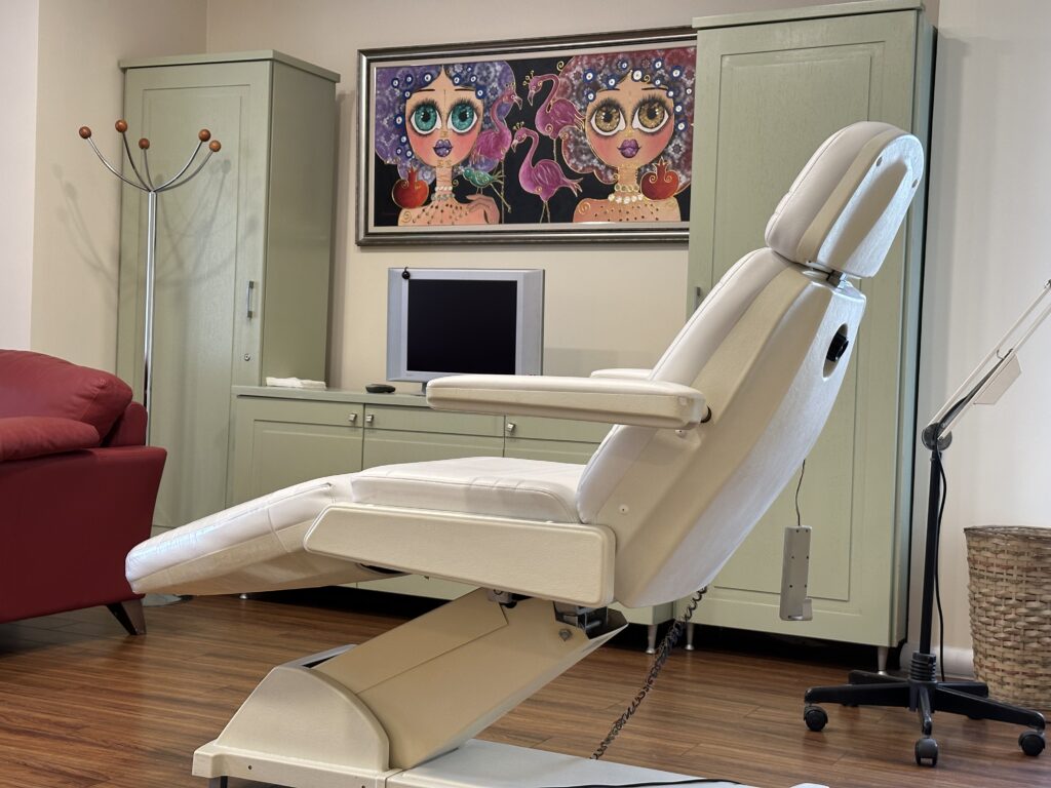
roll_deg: -2.9
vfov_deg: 30.3
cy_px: 394
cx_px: 526
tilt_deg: -1.3
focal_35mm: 48
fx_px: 1457
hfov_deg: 39.7
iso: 80
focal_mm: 6.86
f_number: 1.78
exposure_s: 1/50
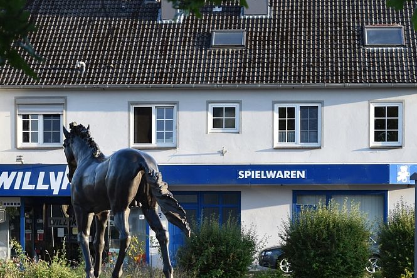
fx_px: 1724
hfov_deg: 13.7
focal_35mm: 149
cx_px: 95
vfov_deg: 9.2
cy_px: 240
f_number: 8
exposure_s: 1/250
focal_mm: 55
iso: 400
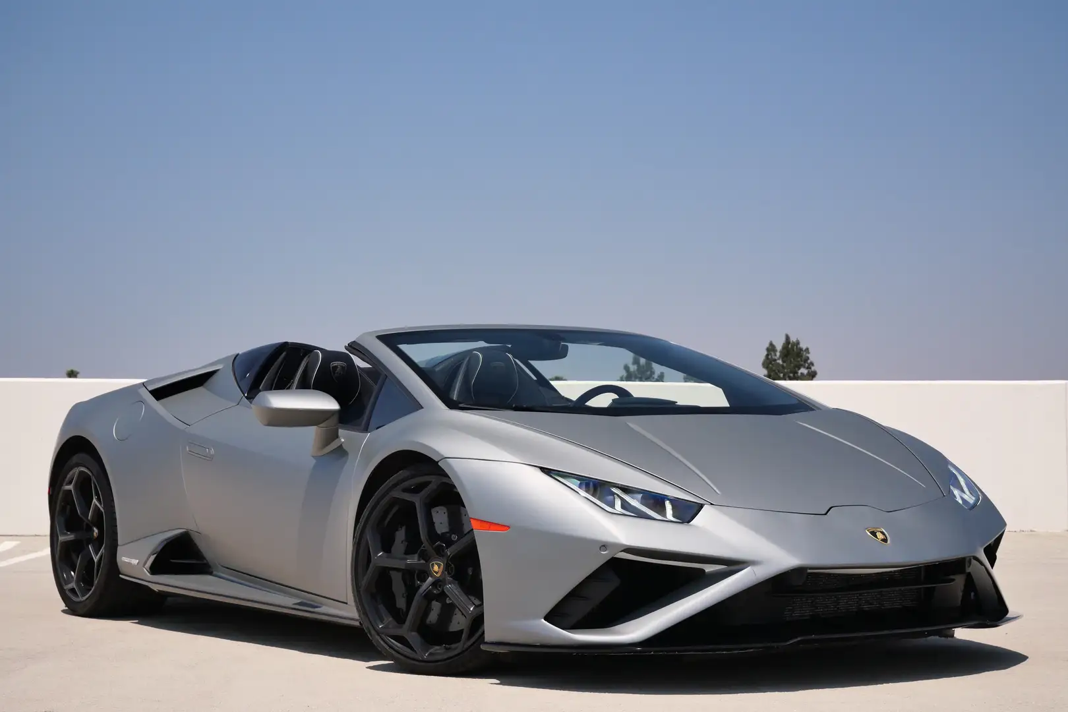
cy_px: 356
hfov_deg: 30.5
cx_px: 534
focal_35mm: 66
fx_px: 1958
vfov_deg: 20.6
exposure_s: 1/2000
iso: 800
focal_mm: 32
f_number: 5
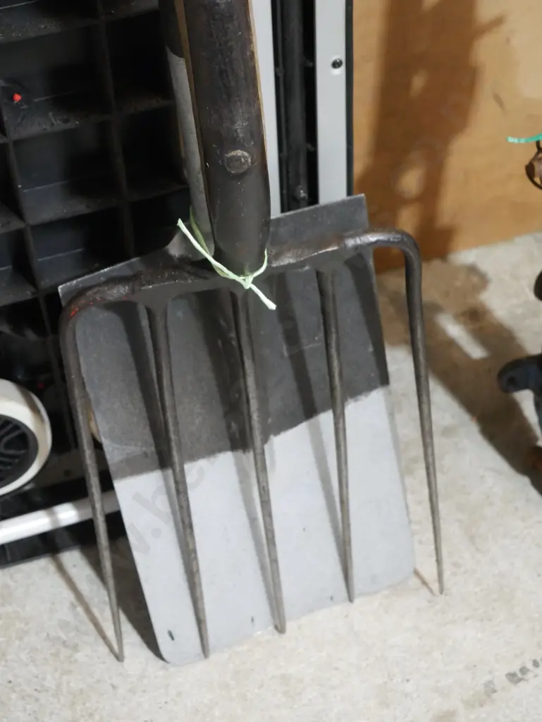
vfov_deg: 29.4
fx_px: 1377
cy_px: 361
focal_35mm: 66
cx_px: 271
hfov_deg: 22.3
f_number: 5.4
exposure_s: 1/80
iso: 3200
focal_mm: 33
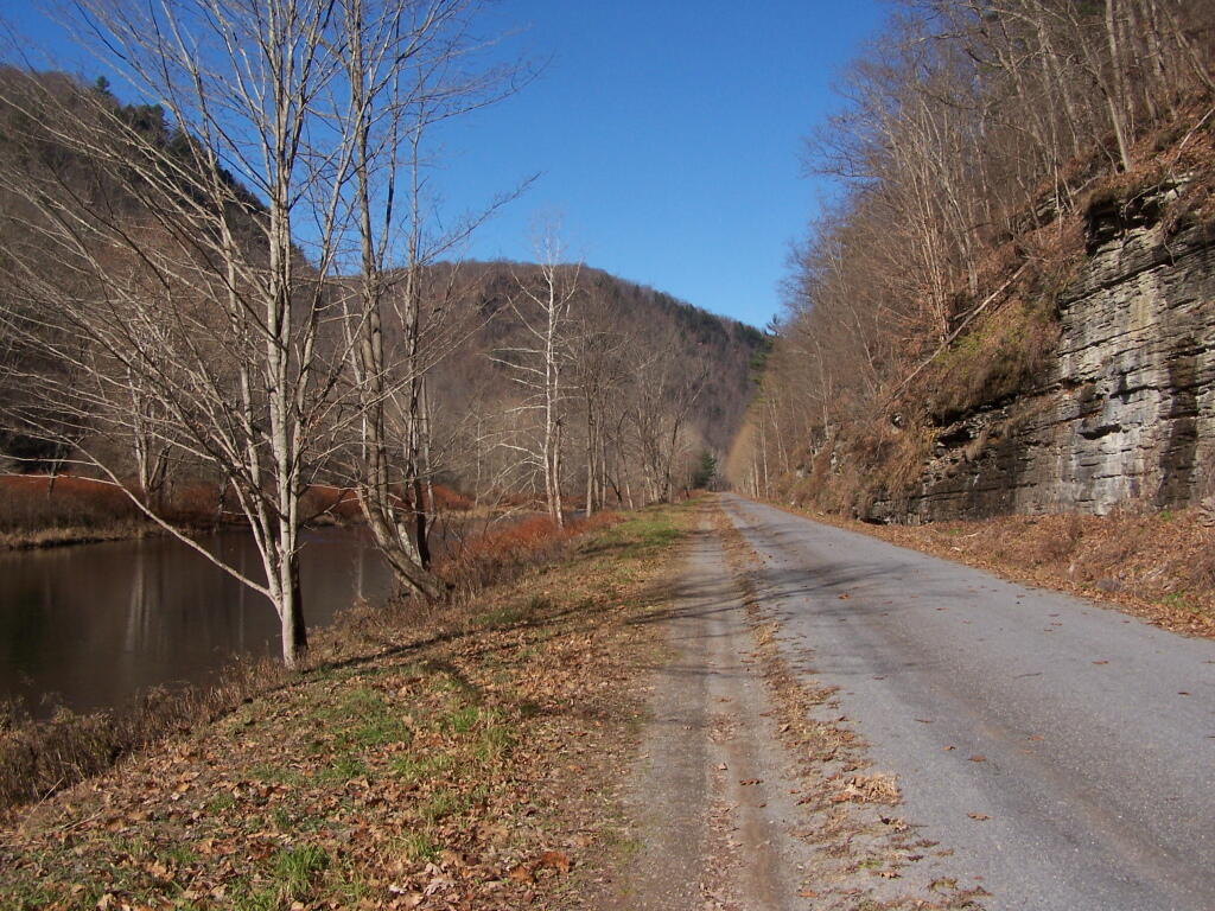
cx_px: 608
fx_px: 1334
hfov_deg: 49.0
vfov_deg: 37.7
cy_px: 456
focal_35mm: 38
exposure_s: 1/640
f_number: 5.6
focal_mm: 6.3
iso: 100
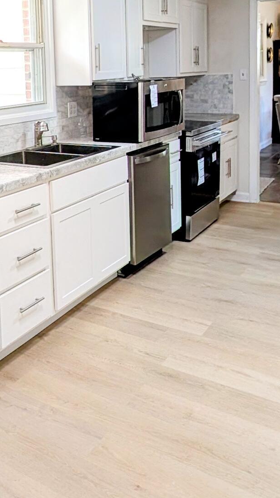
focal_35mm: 36
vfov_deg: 52.6
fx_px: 475
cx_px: 49
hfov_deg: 31.8
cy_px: 119
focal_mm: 2.02
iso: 87
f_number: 1.7
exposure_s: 1/120
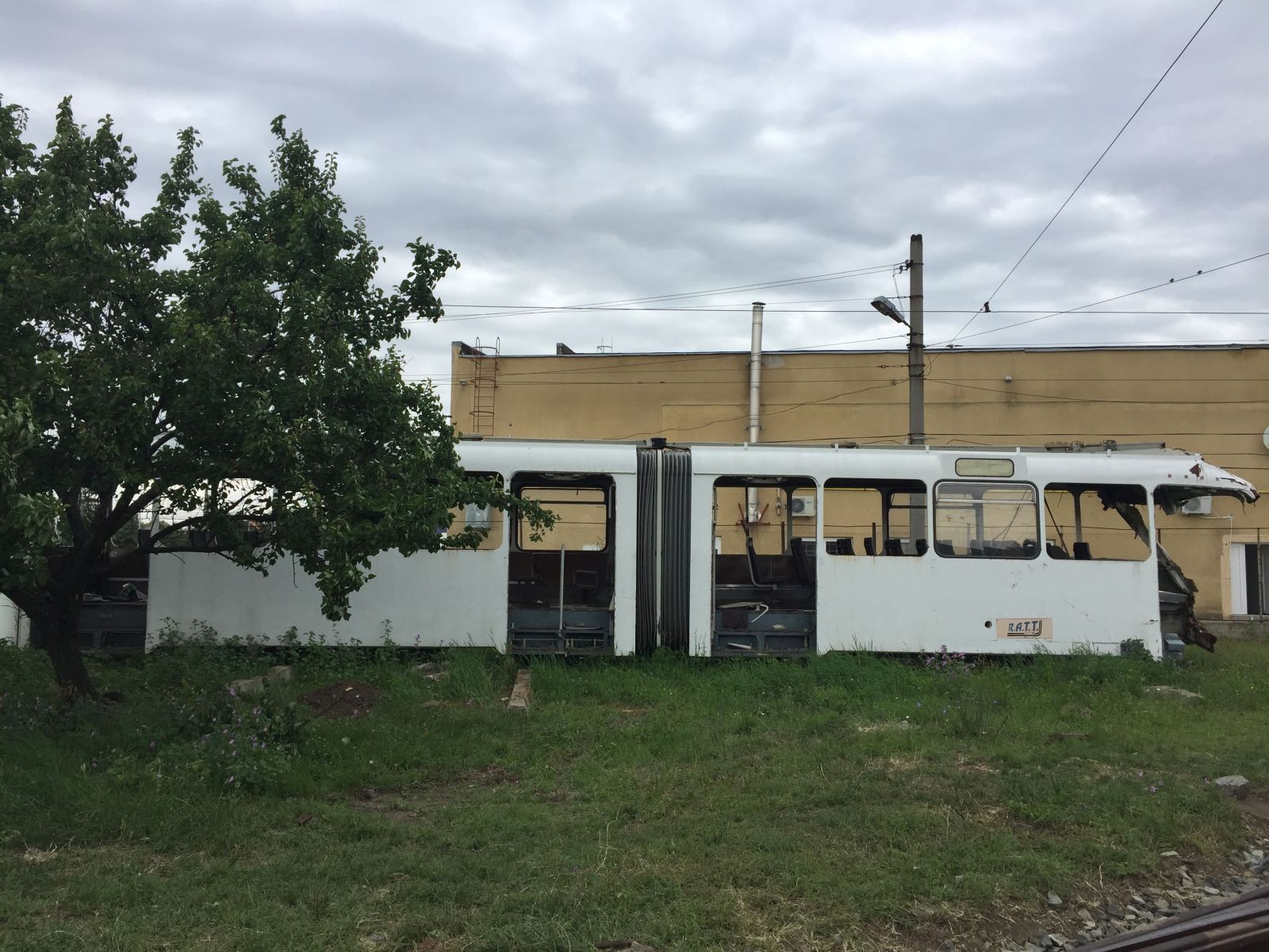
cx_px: 634
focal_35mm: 29
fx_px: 1063
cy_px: 476
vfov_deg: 48.2
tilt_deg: +5.2
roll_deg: -0.6
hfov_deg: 61.7
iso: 32
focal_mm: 4.15
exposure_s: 1/618
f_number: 2.2
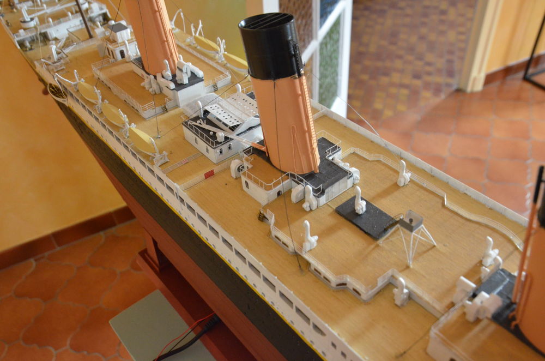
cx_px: 272
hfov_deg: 57.3
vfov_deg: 39.8
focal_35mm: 33
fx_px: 498
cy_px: 180
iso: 3200
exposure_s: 1/80
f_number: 7.1
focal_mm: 22
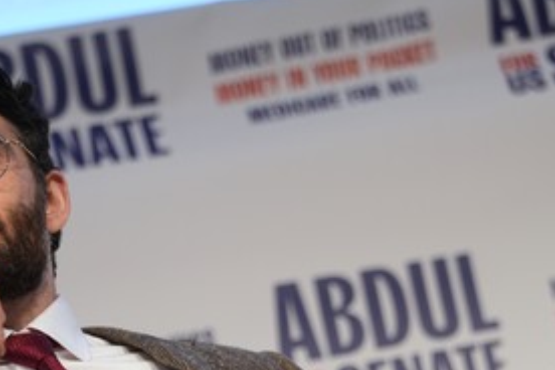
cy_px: 423
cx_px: 280
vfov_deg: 5.4
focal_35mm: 254
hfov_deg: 8.1
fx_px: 3916
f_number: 2
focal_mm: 108
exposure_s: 1/500
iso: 800
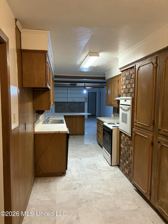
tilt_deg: -5.1
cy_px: 112
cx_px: 84
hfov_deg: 53.1
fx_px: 168
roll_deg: +0.4
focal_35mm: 26
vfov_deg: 67.3
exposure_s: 1/60
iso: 320
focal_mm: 5.96
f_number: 1.6
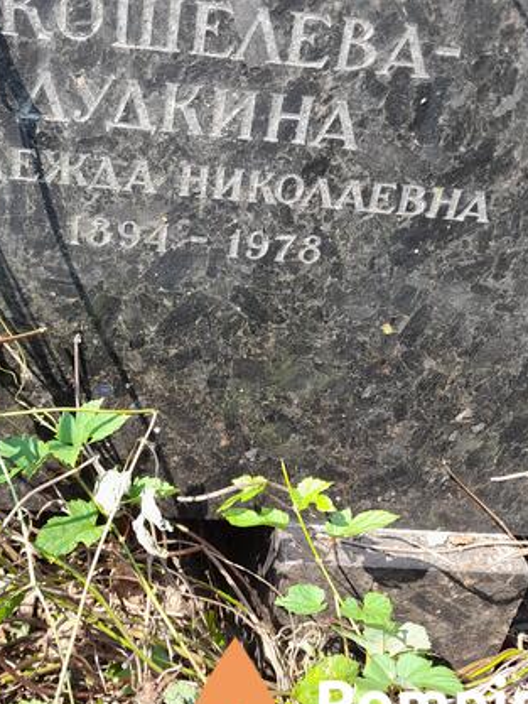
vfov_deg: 51.1
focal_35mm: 36
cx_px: 196
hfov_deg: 39.4
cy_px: 287
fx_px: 732
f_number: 2
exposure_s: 1/126
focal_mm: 4.6
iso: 20
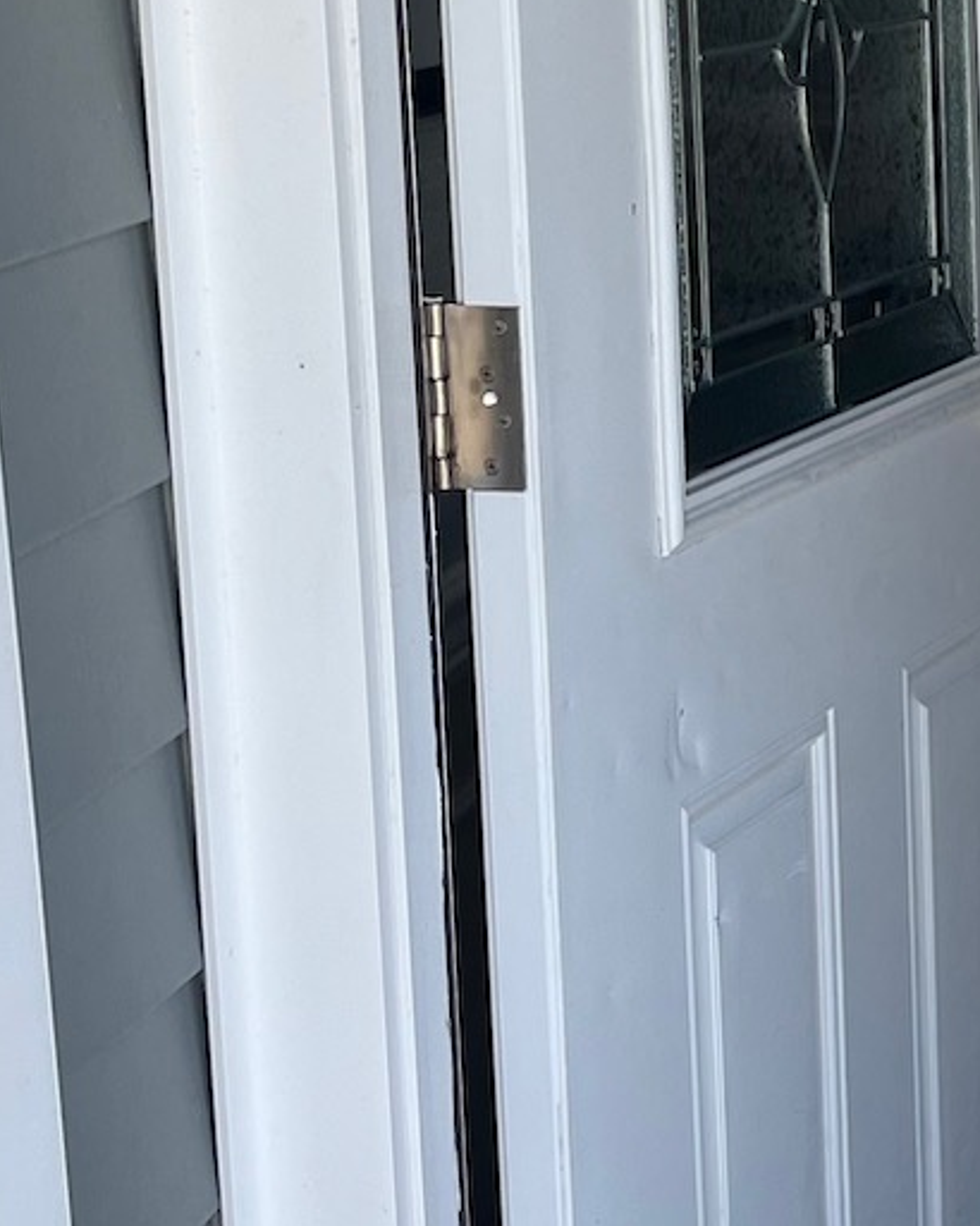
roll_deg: +0.0
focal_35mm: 99
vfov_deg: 19.3
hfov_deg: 14.8
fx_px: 3591
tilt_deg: -8.6
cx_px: 1310
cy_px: 368
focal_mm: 5.1
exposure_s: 1/804
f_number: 1.6
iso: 50
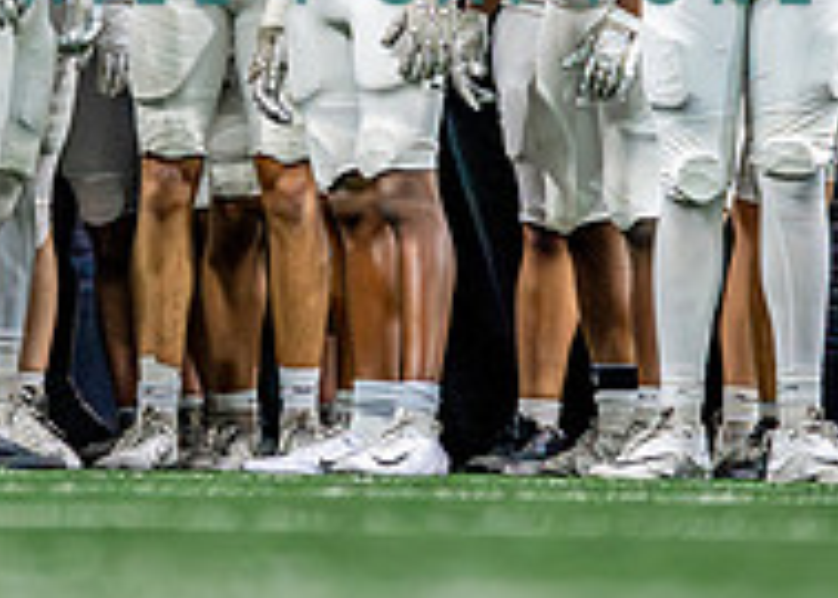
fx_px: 11424
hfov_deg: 4.2
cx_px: 16
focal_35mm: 480
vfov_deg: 3.0
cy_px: -248
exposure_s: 1/2000
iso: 5000
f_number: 2.8
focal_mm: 100
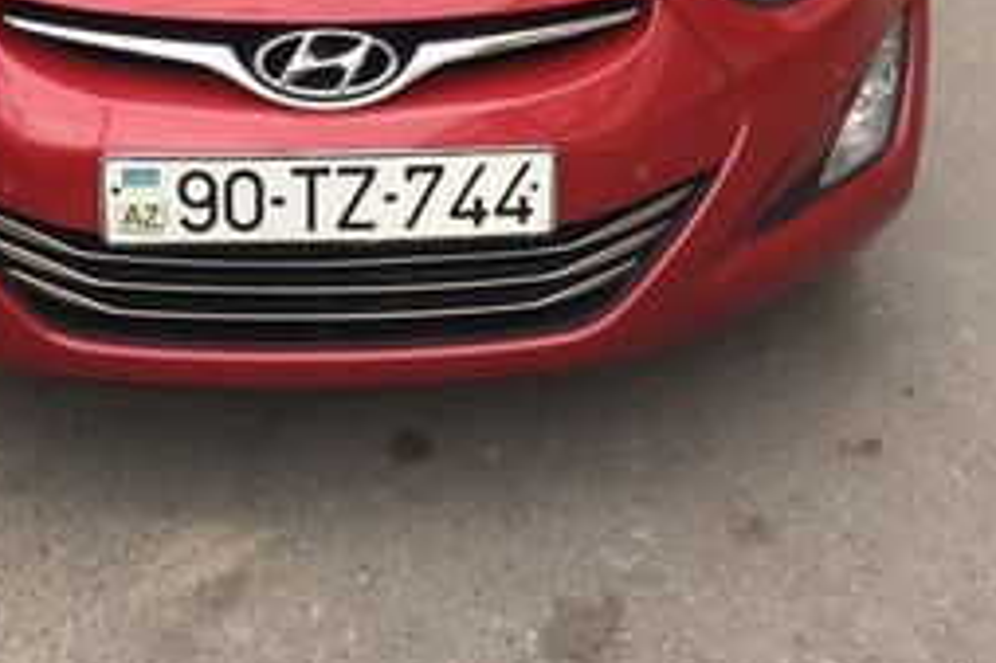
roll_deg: +3.4
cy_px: -126
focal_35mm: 59
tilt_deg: -22.0
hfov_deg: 33.5
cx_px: 294
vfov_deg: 21.4
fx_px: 1631
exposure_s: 1/100
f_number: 2.2
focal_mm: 4.15
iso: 50
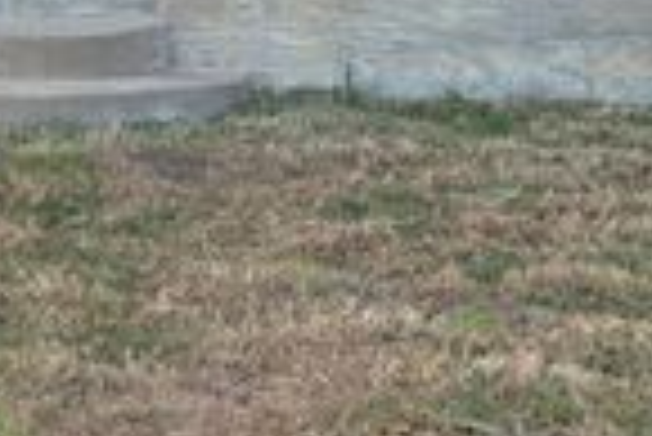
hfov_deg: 21.4
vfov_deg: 13.3
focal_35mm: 93
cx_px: 54
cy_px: -339
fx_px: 1686
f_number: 1.6
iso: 50
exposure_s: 1/2778
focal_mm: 5.96
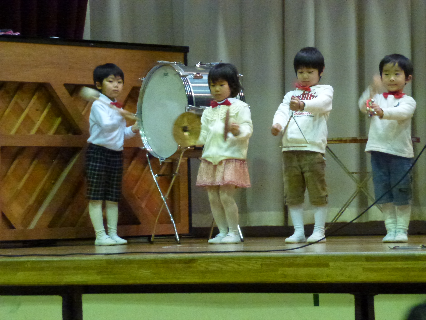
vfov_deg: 12.2
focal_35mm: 121
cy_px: 160
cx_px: 213
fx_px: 1489
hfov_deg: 16.3
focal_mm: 21.7
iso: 1600
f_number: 5.1
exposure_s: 1/40
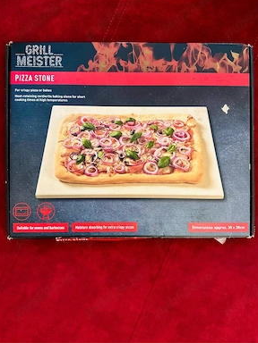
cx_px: 132
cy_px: 166
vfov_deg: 69.4
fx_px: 248
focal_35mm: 25
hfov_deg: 54.9
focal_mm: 6.86
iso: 200
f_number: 1.78
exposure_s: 1/50
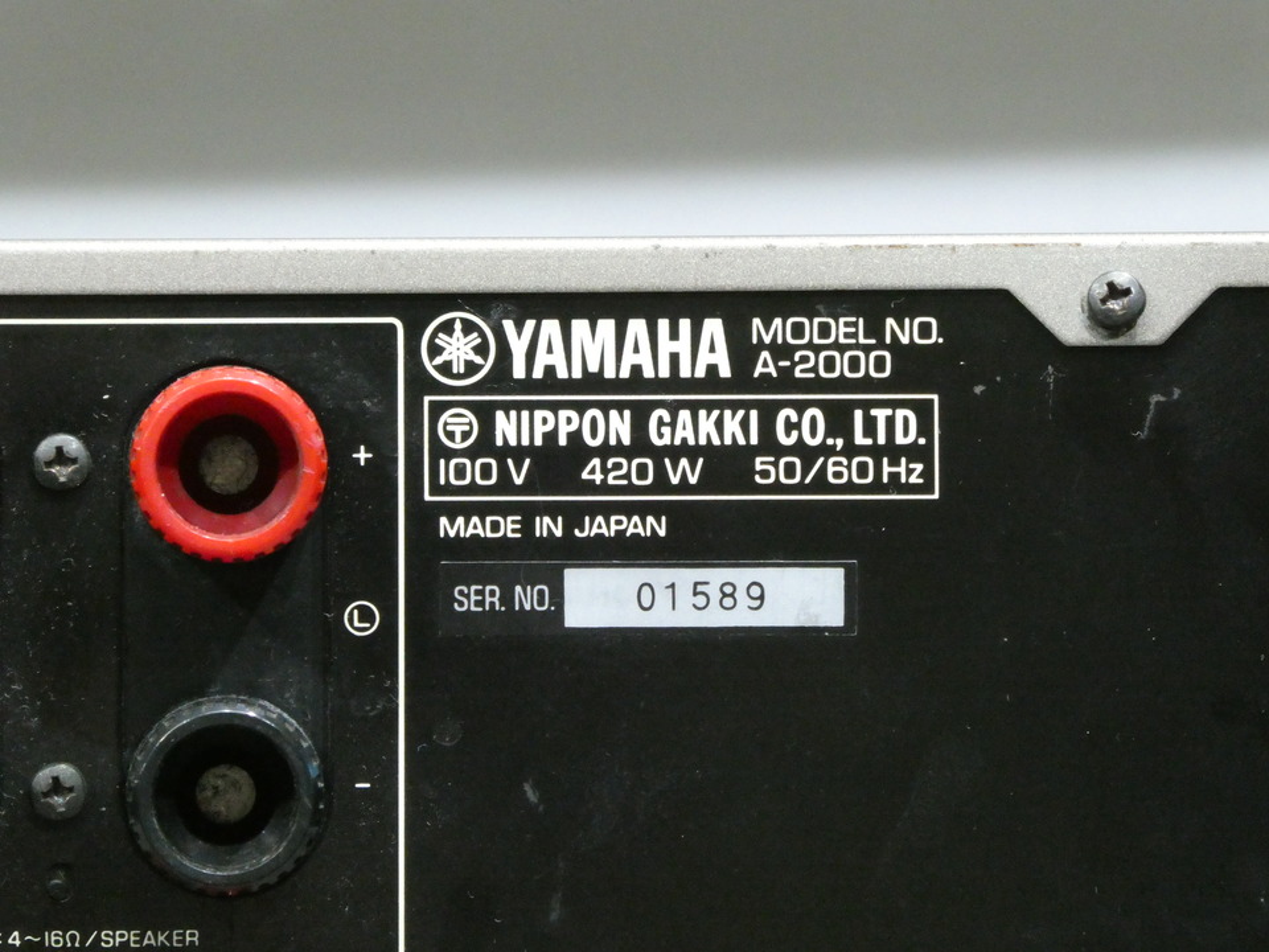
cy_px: 476
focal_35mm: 250
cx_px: 634
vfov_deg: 5.9
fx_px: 9165
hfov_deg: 7.9
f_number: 6.3
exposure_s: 1/15
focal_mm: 44.8
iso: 1600
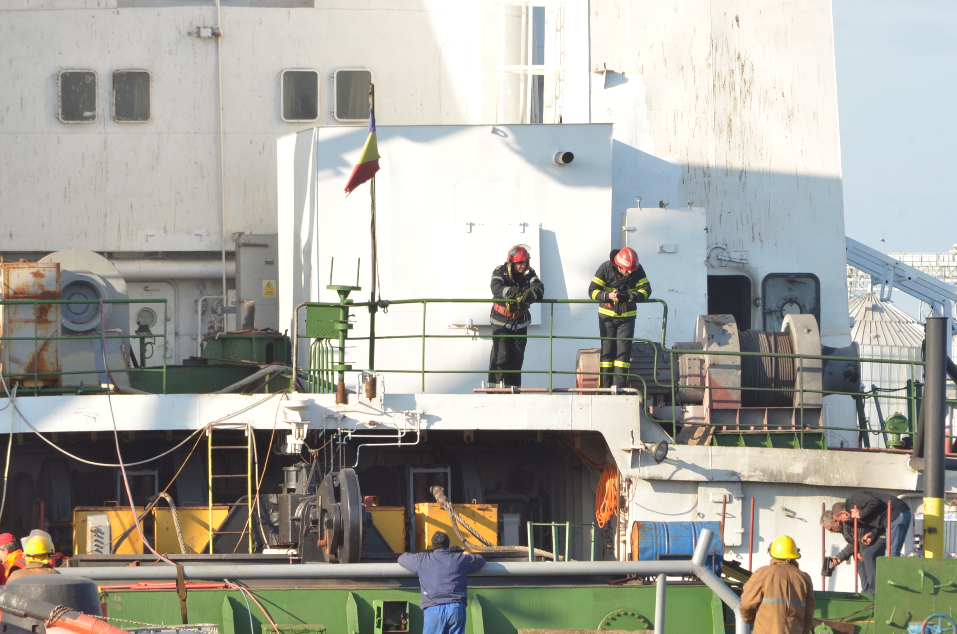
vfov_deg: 4.6
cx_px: 478
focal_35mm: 300
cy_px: 317
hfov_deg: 6.9
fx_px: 7958
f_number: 22
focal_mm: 200
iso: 640
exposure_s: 1/250
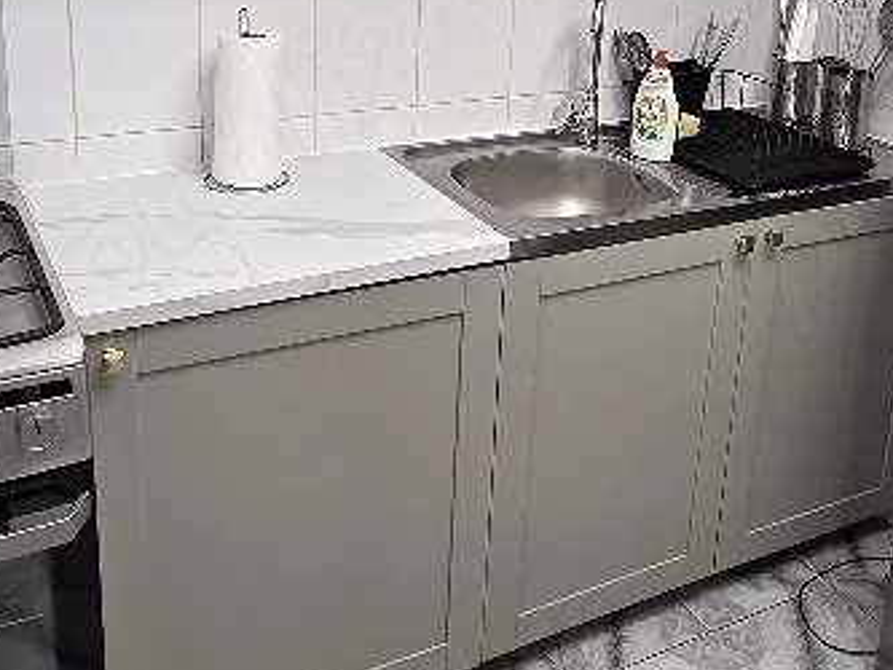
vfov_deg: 35.3
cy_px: 110
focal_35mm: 39
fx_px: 1006
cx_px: 526
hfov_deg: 47.6
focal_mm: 2.2
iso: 125
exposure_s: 1/101
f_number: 2.2
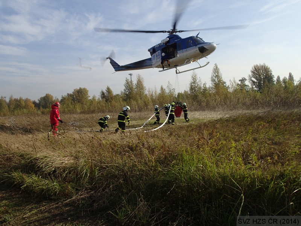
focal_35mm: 30
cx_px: 150
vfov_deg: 46.8
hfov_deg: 60.0
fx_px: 261
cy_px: 113
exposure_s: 1/200
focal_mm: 5.5
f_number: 9
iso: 100
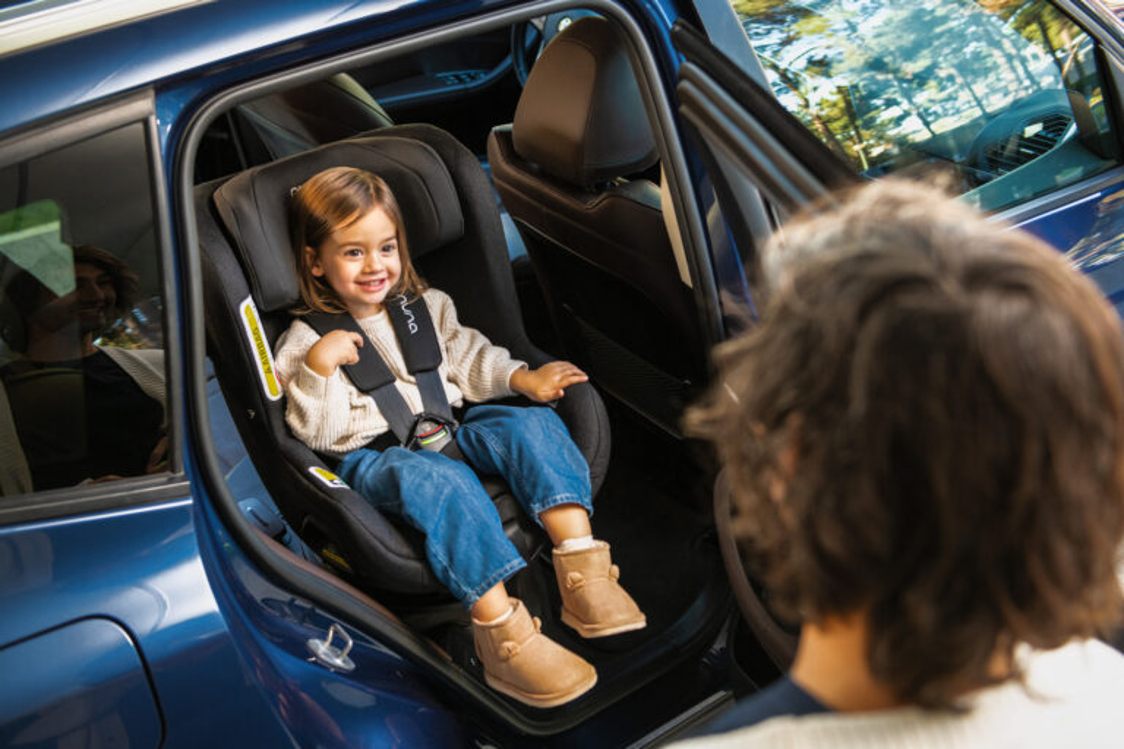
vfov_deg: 28.1
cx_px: 562
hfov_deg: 41.1
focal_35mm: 48
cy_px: 374
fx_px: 1499
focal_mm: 48
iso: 1000
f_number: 4
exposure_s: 1/125
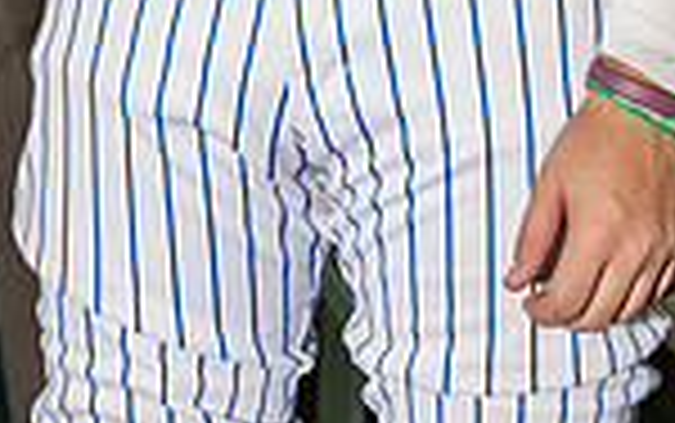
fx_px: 2651
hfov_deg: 14.5
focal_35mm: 144
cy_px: -526
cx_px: 346
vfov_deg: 8.5
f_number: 6.3
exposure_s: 1/250
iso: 640
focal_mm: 47
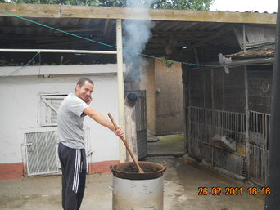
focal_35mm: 42
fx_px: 340
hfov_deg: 44.8
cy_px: 107
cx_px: 138
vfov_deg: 34.4
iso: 80
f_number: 3.1
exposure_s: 1/160
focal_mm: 6.72
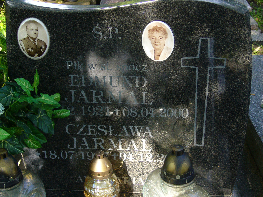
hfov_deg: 29.4
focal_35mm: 66
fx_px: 501
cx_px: 132
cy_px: 98
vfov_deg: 22.3
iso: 100
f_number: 3.9
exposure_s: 1/80
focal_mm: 10.9
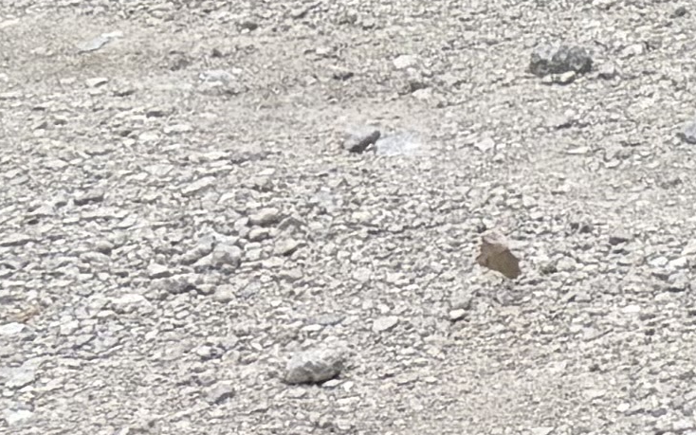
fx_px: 3756
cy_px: -909
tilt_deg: -6.1
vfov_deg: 6.1
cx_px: 2118
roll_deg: +1.5
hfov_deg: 8.7
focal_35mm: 198
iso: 80
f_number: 1.78
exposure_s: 1/559
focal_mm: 6.76
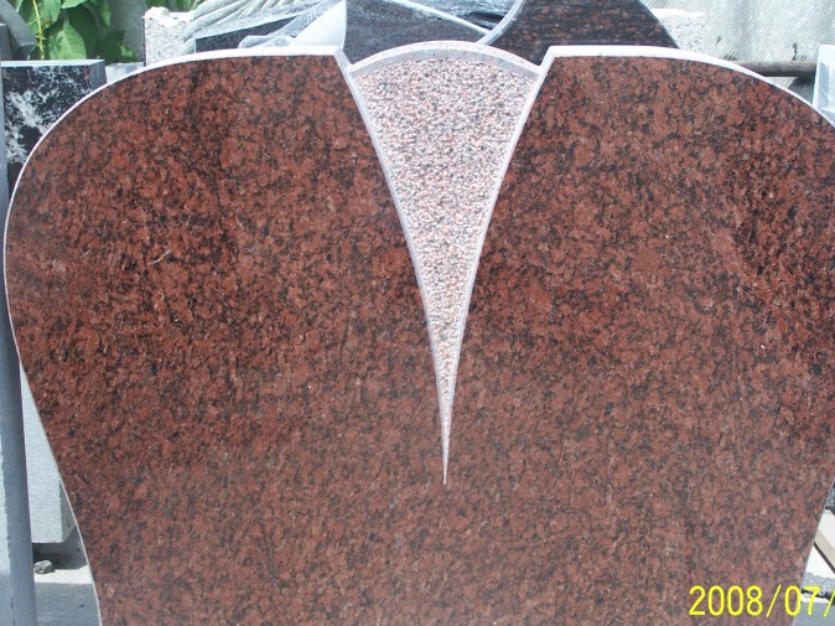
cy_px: 332
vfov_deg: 19.4
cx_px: 437
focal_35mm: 76
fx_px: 1833
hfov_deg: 25.7
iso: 80
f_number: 3.2
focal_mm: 10.7
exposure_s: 1/400
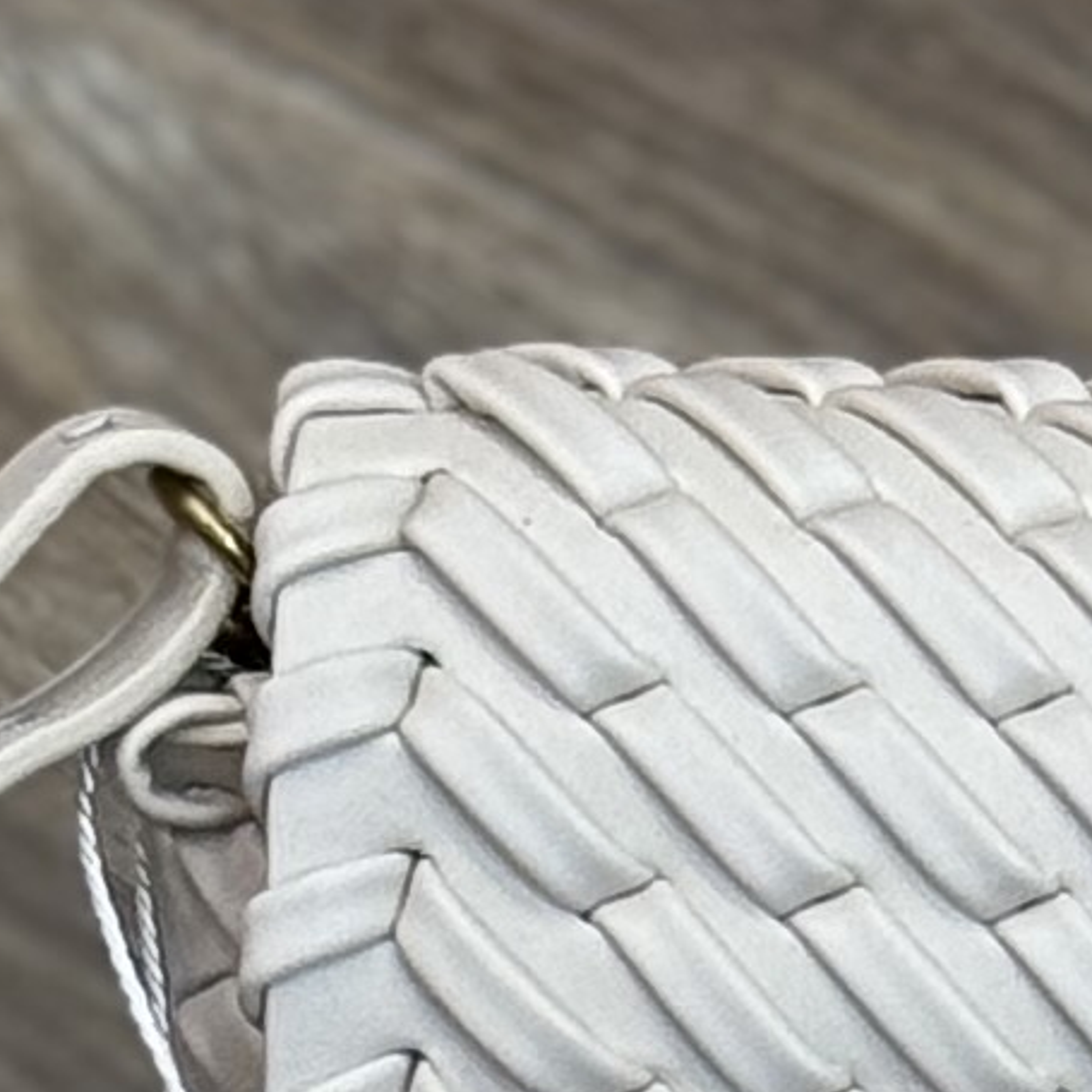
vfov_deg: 4.5
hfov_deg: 4.6
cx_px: 2630
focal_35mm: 376
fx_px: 13420
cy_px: 2734
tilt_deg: -63.4
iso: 80
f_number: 1.78
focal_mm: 6.76
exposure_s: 1/242
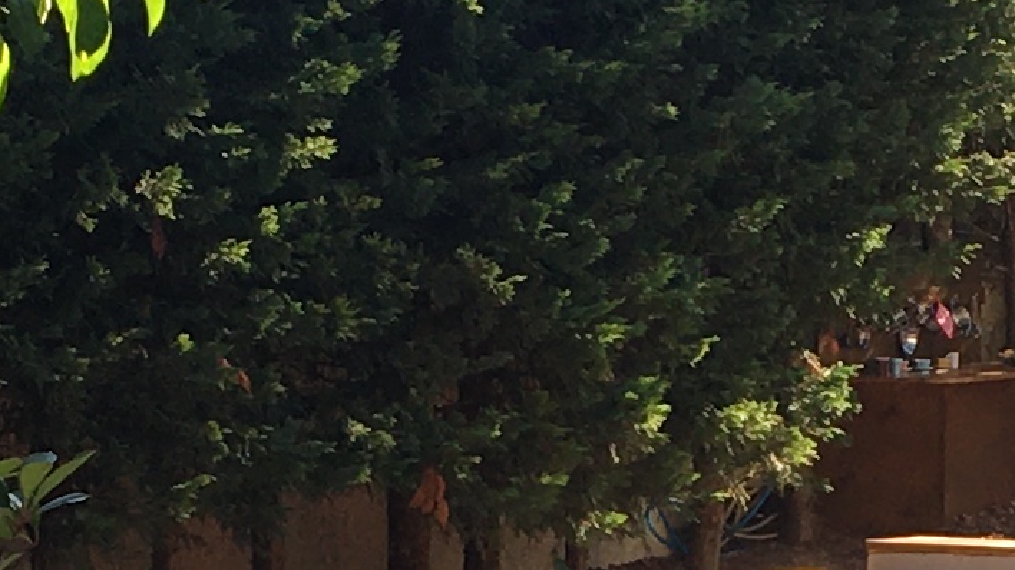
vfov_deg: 6.7
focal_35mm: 180
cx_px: 687
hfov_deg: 11.9
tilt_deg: -6.6
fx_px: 4844
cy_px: 778
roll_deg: -1.1
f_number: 2.2
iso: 25
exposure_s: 1/214
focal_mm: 4.15
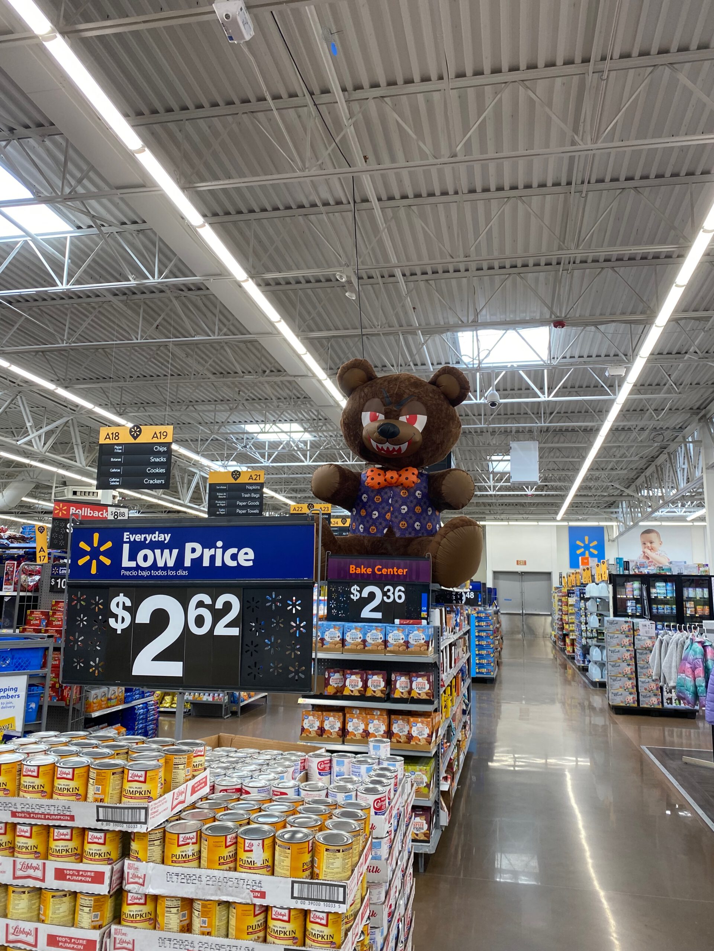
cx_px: 357
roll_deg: -0.8
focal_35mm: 26
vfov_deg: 67.3
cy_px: 476
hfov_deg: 53.1
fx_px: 715
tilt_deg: +11.1
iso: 80
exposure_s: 1/121
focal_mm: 4.25
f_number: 1.8
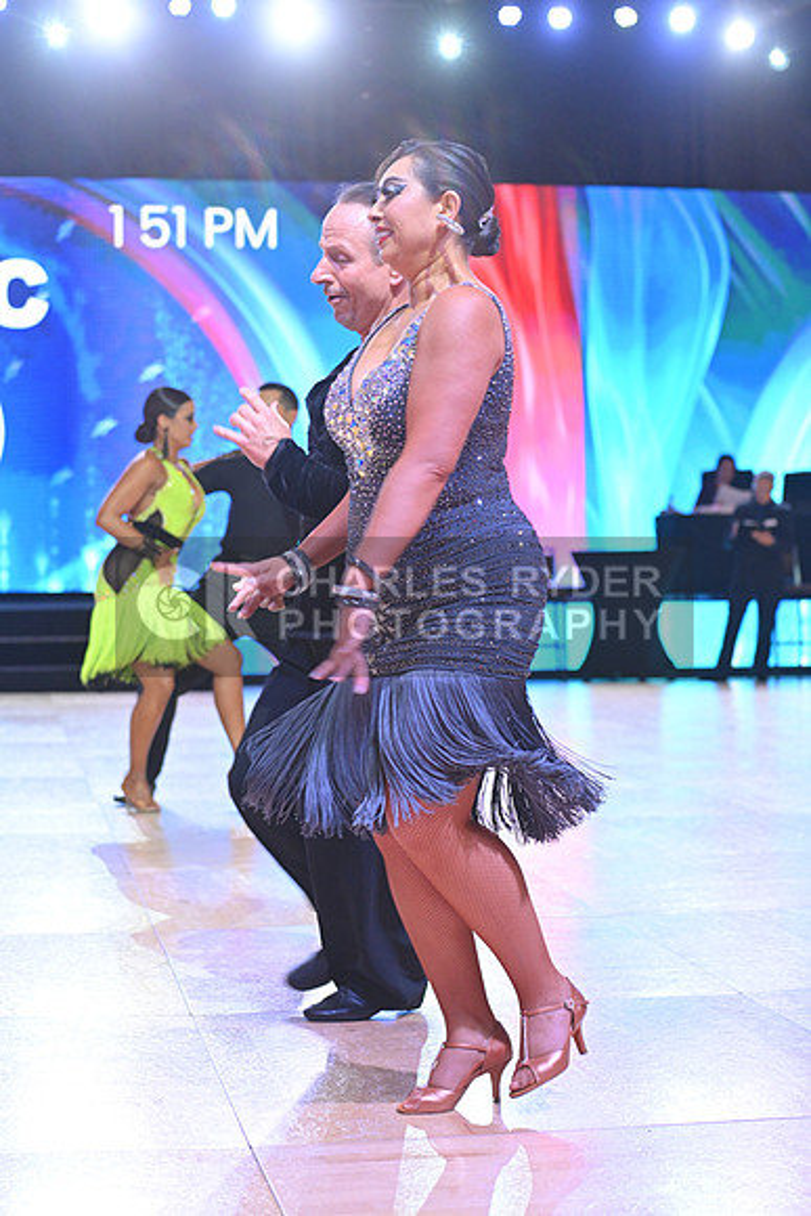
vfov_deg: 28.8
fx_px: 2364
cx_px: 406
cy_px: 608
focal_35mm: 70
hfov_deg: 19.5
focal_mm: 70
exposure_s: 1/250
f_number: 4
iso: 2000
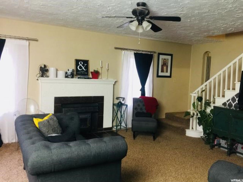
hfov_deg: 61.7
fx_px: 204
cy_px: 91
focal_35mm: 29
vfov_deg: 48.2
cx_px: 122
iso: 125
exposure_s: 1/10
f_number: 2.2
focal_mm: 4.15
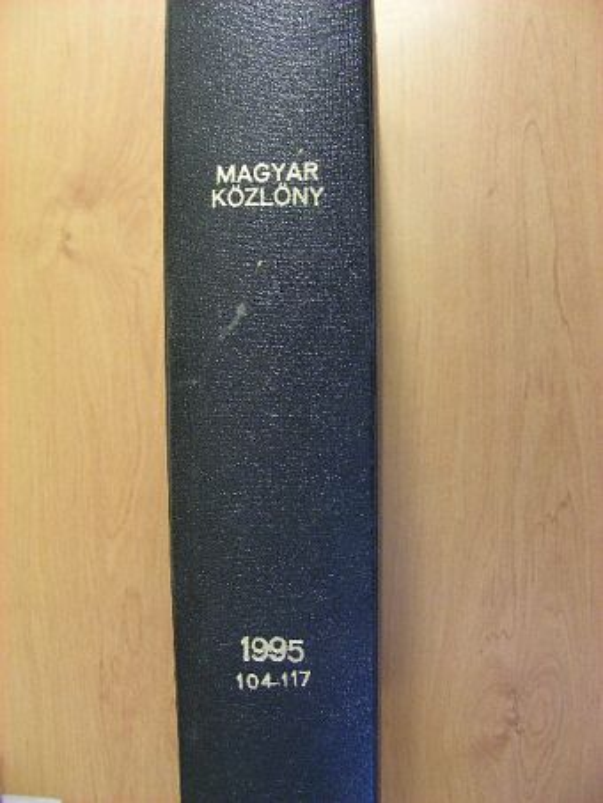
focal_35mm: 38
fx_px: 882
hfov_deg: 37.7
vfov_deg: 49.0
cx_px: 302
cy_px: 402
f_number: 3.5
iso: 200
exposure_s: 1/29.1
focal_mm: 6.3
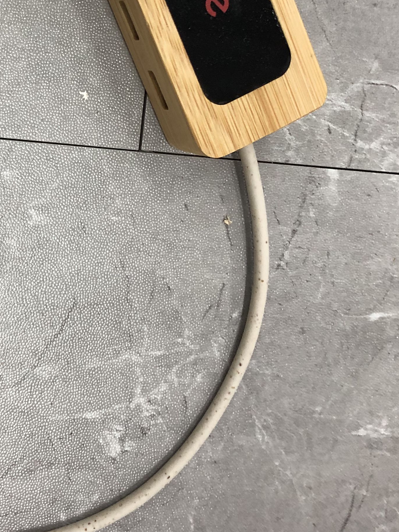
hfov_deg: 22.7
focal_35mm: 62
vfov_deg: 30.5
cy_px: 115
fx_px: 953
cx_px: -8
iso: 32
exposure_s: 1/33
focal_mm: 3.99
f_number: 1.8
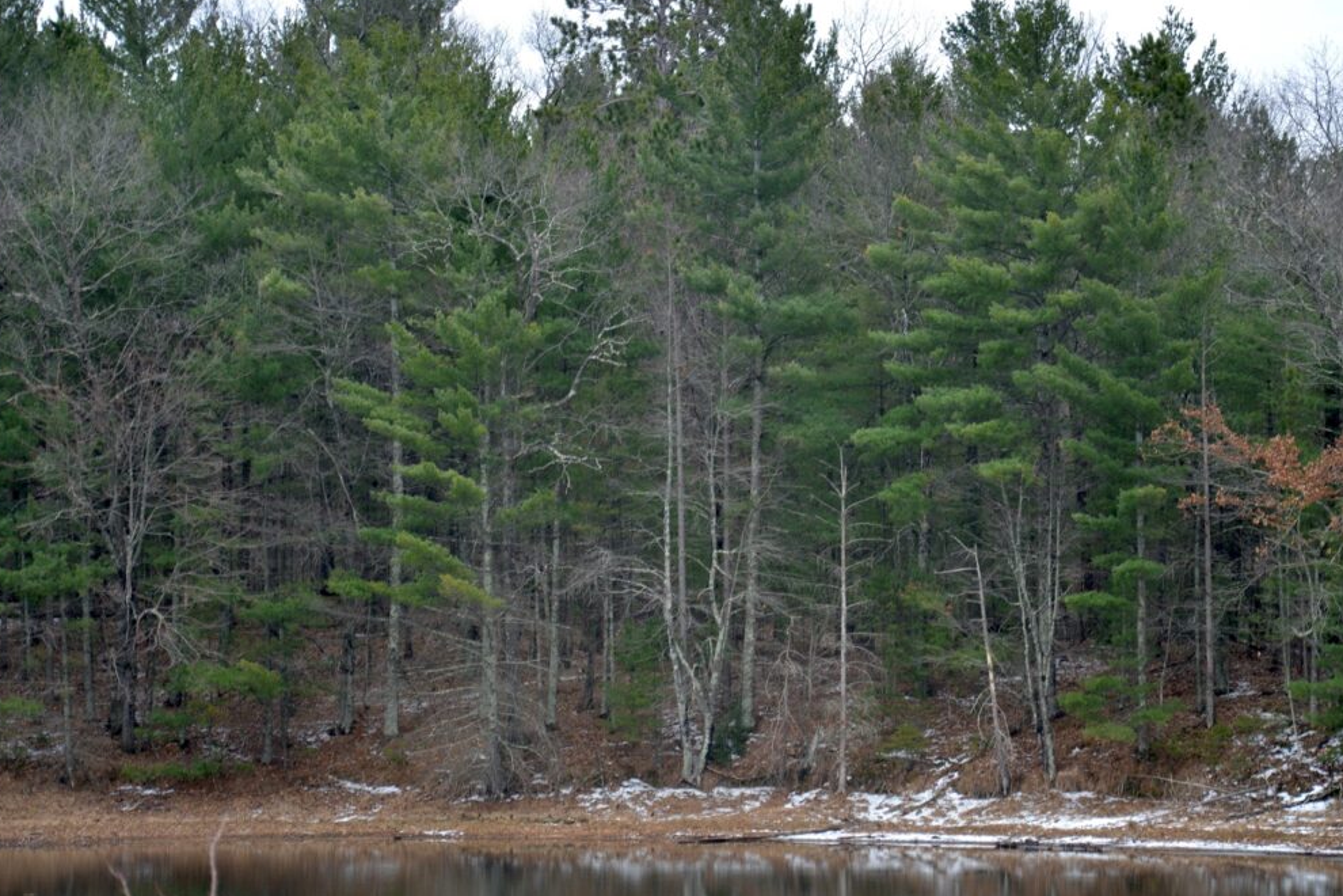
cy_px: 419
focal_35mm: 167
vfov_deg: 8.2
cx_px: 707
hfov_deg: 12.3
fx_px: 6230
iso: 400
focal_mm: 92
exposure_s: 1/80
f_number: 5.6
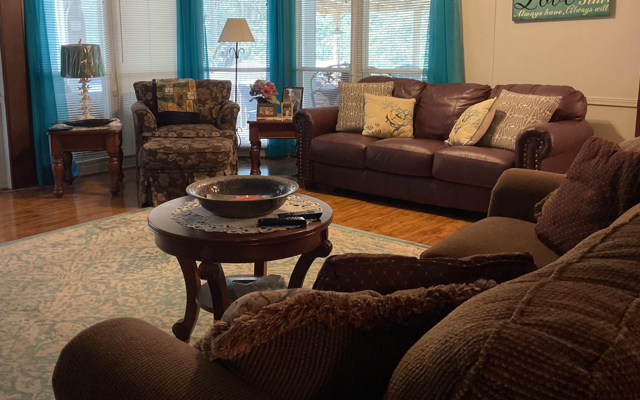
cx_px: 279
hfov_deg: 52.6
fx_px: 645
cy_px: 154
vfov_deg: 34.3
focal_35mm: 37
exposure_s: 1/30
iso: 320
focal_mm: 3
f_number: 1.8
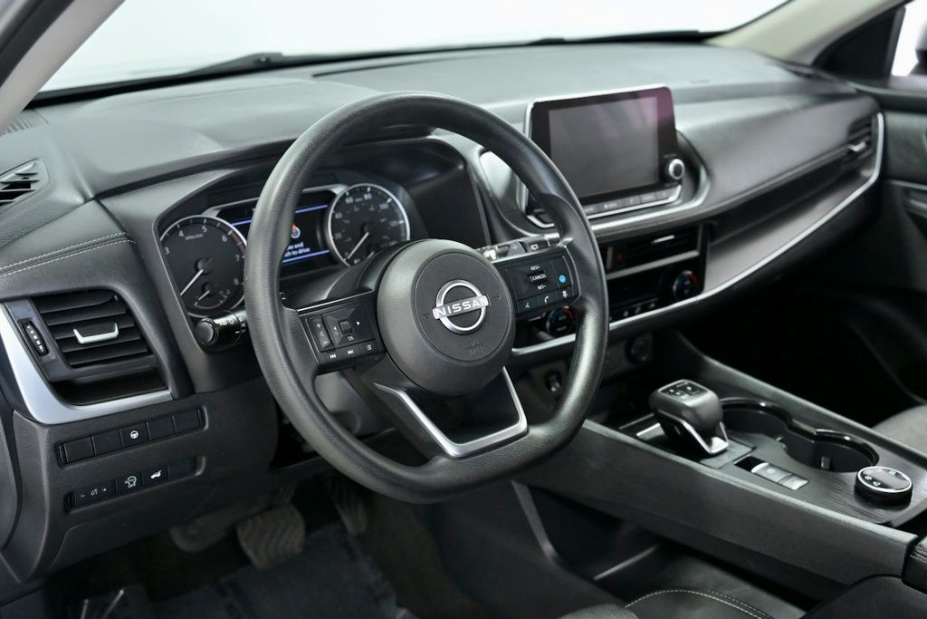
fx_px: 979
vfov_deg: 35.1
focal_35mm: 38
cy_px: 310
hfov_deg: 50.7
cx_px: 464
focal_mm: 38
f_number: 4
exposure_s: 1/200
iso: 2000
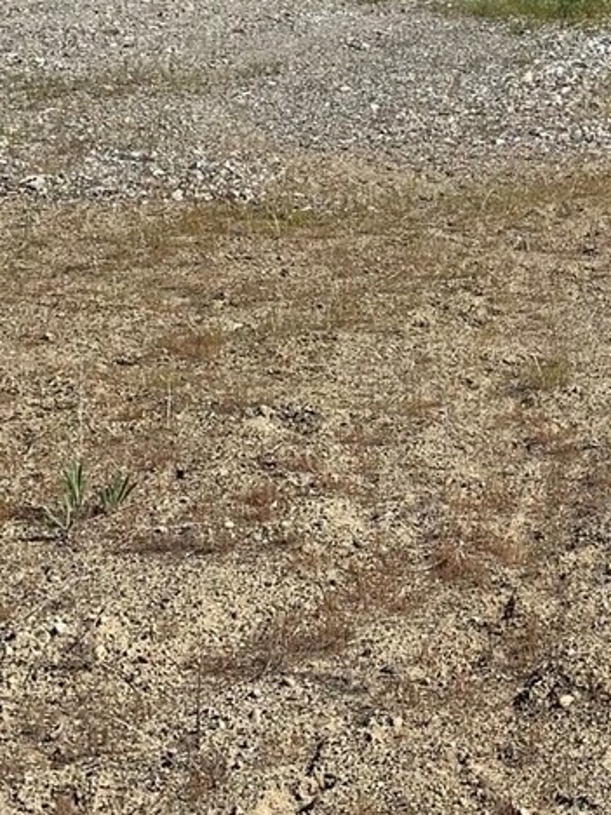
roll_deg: -1.1
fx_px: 1883
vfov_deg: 22.4
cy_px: -181
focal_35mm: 80
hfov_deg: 16.9
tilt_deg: +0.5
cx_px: 874
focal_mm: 4.25
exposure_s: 1/2681
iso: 25
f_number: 1.8
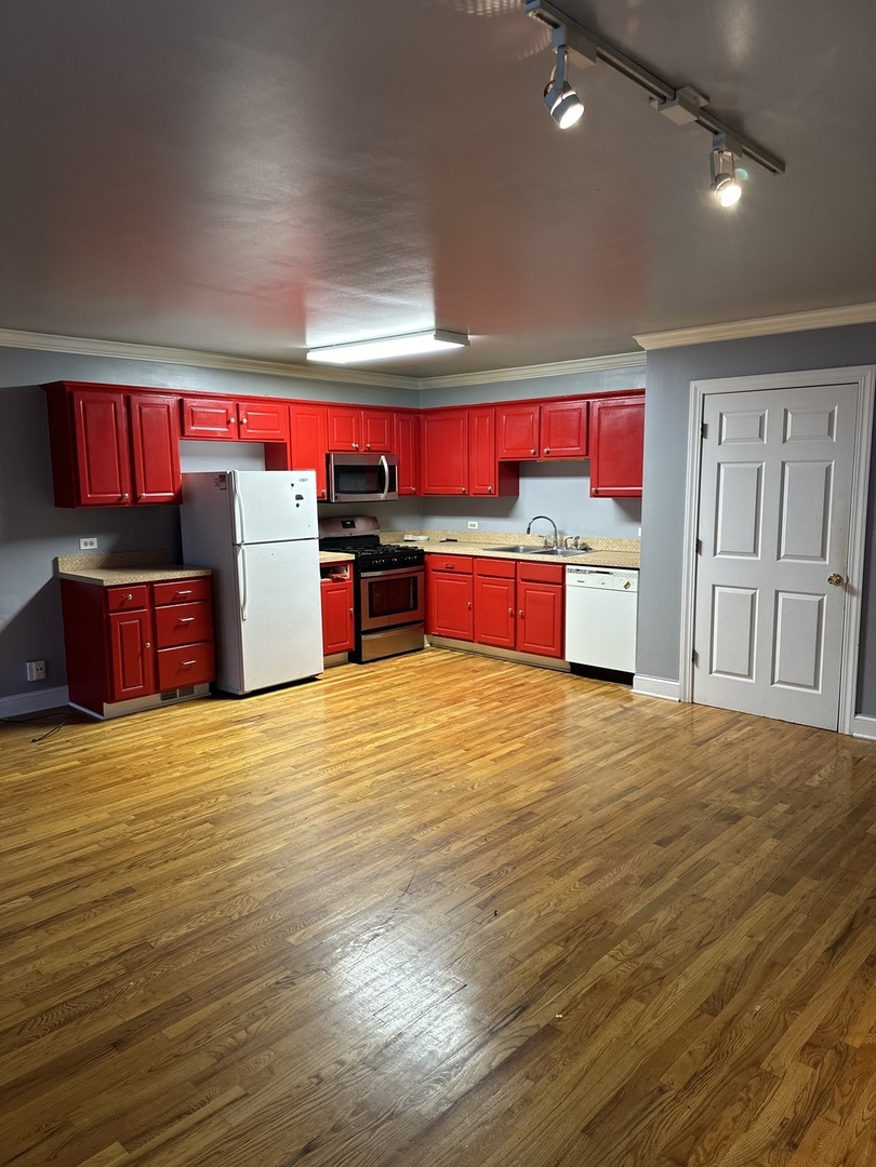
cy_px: 584
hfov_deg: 56.8
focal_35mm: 24
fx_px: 810
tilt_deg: -7.4
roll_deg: +0.3
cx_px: 438
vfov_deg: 71.6
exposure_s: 1/60
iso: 200
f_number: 1.78
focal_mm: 6.86
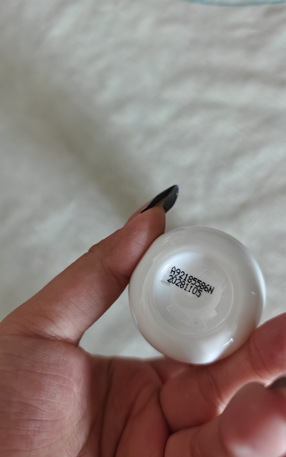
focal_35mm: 25
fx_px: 312
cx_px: 160
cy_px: 230
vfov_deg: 72.5
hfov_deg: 49.2
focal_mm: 6.45
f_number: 1.68
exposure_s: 1/242
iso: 8538
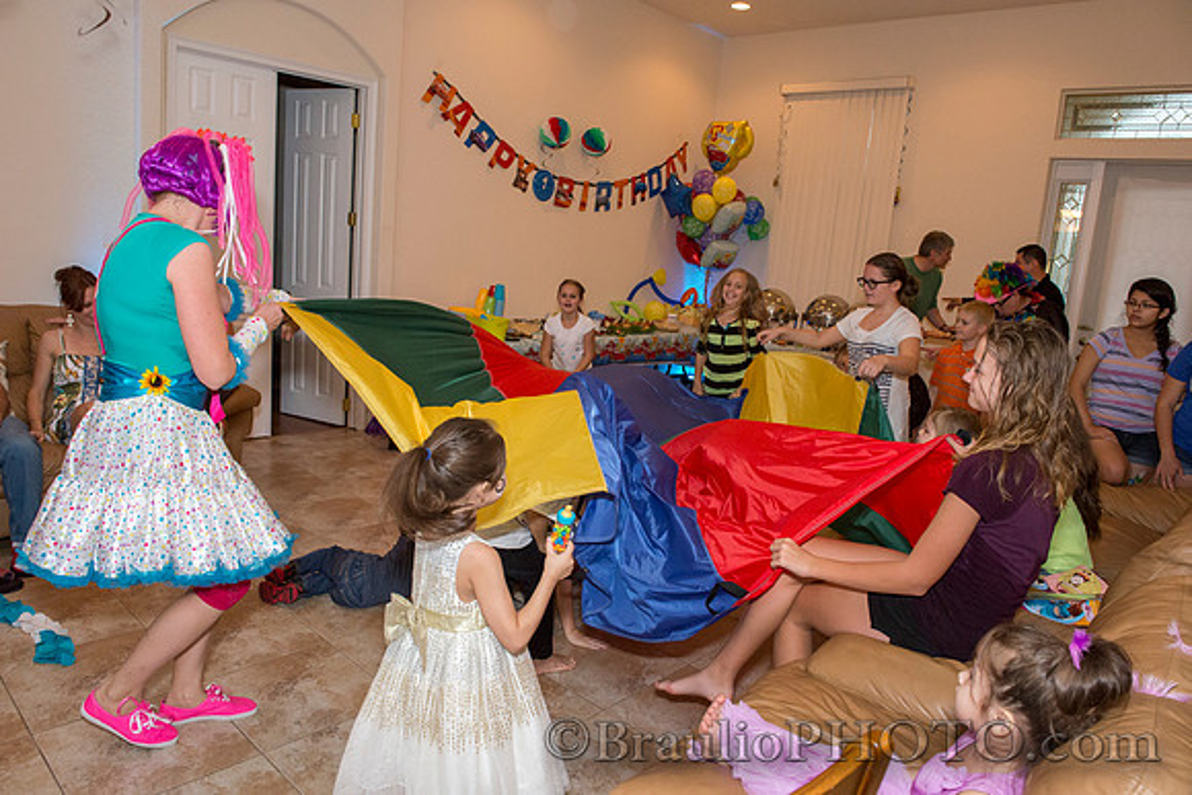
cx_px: 596
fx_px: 795
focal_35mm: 24
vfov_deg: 53.2
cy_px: 398
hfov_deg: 73.7
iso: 4000
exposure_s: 1/200
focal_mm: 24
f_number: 7.1
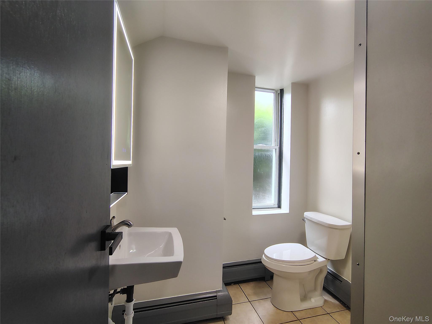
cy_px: 162
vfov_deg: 78.1
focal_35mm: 16
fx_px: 200
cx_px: 216
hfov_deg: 94.5
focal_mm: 2.13
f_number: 2.2
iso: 183
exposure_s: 1/60
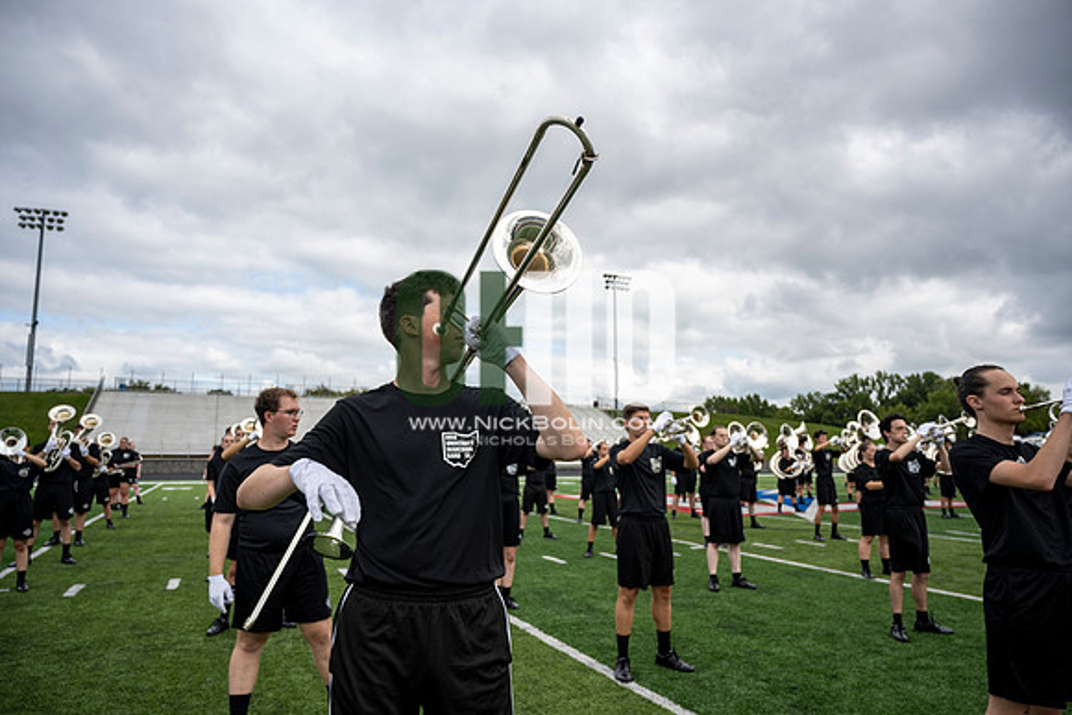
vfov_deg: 53.2
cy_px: 358
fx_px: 715
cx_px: 536
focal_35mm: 24
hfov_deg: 73.7
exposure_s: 1/800
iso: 160
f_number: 4
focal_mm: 24
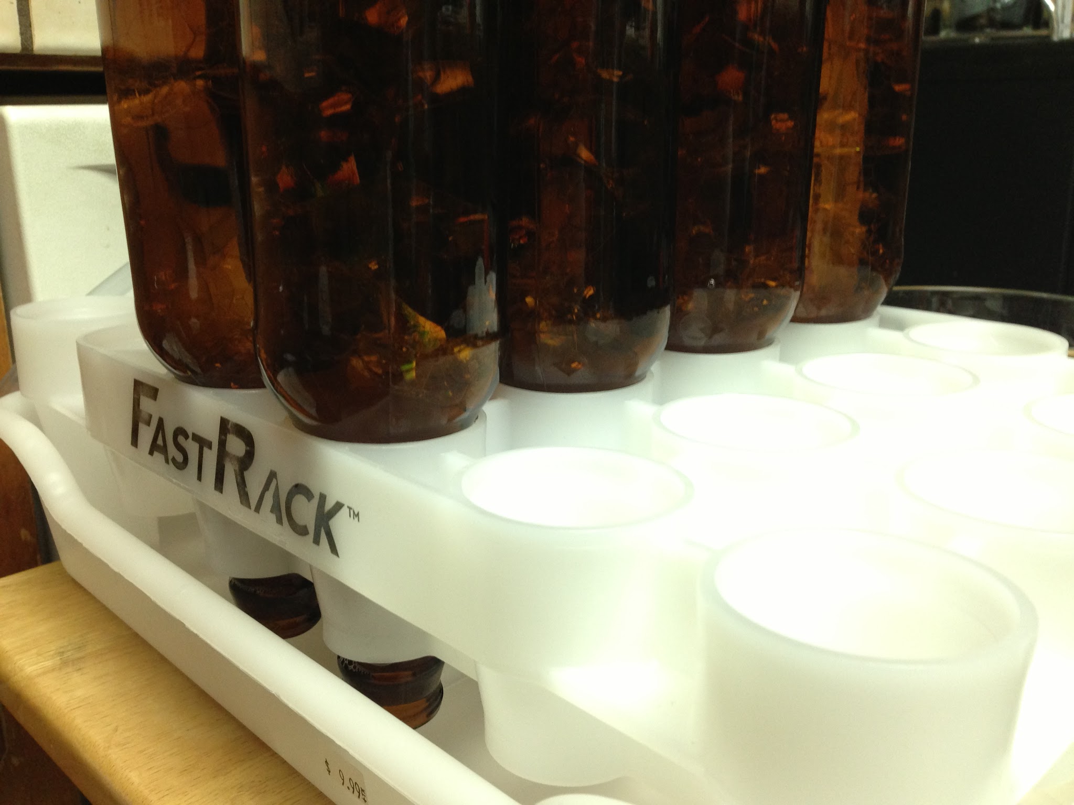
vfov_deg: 42.9
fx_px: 1024
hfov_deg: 55.4
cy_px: 402
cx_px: 537
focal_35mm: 33
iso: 160
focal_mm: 4.13
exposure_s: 1/20
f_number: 2.4
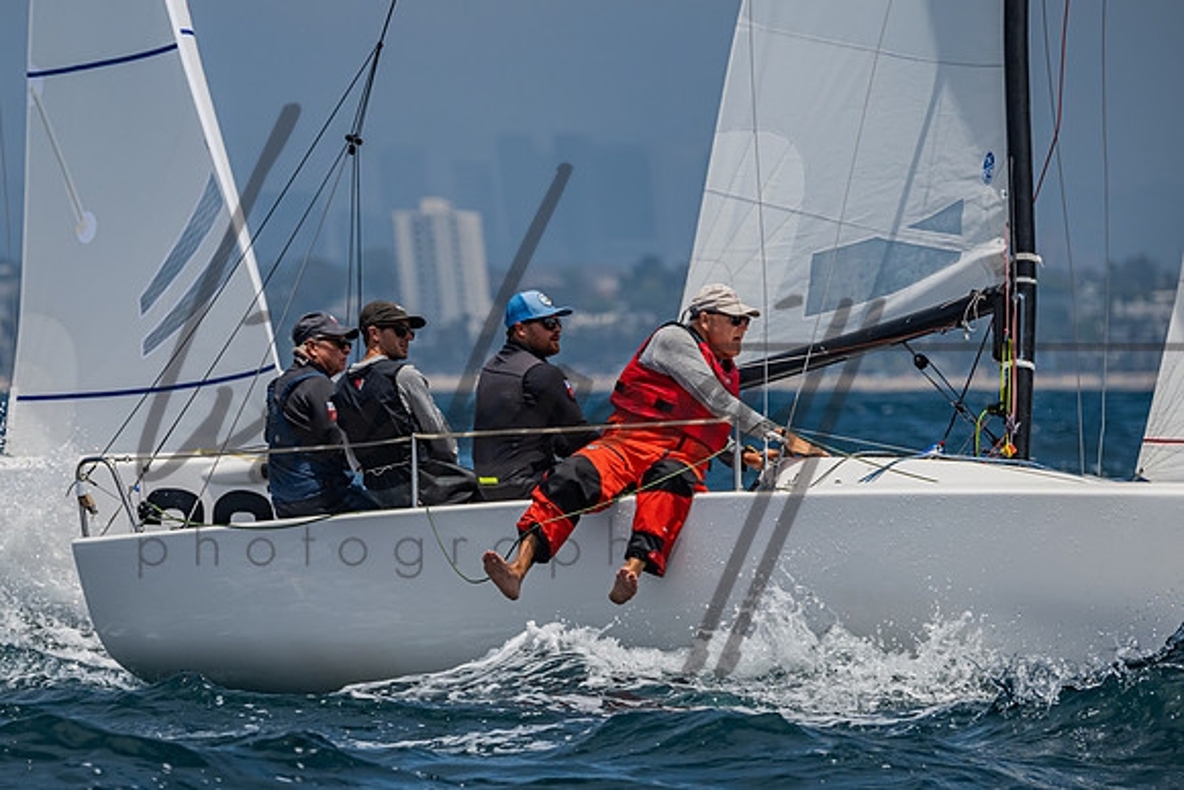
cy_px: 458
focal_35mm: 395
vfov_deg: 3.5
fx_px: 12987
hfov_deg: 5.2
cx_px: 415
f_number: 6.3
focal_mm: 280
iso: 400
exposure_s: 1/2500
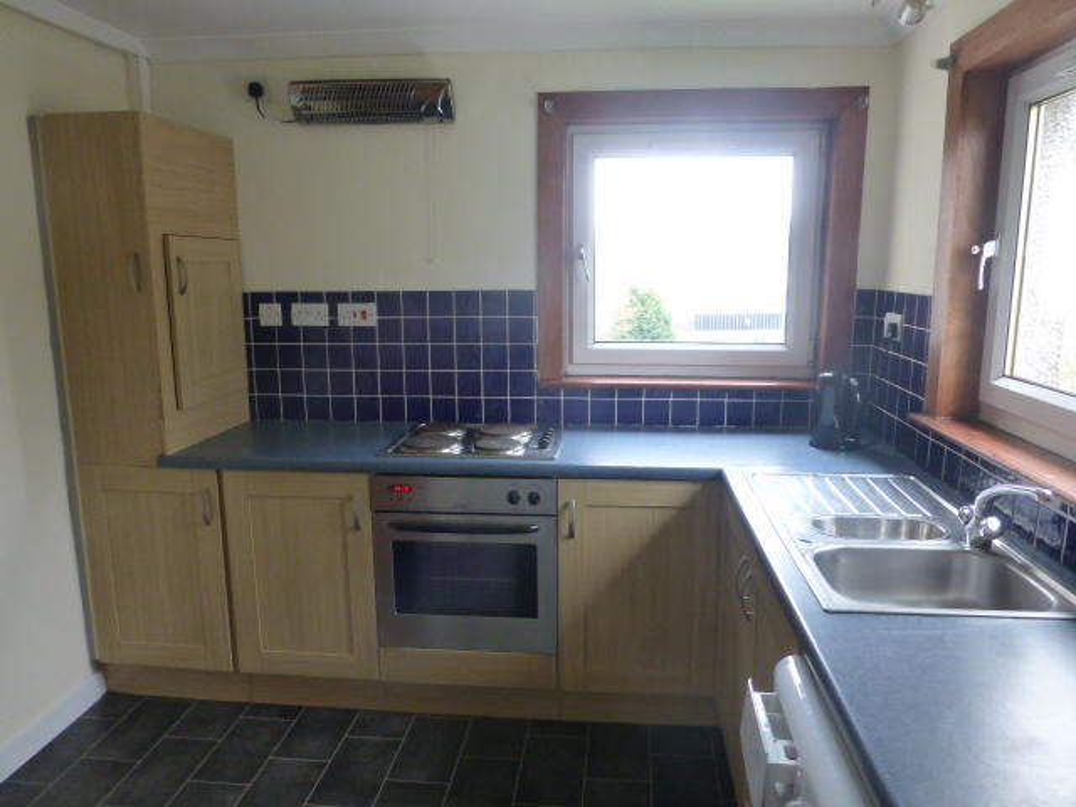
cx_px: 538
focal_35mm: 24
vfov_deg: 56.8
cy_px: 404
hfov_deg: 71.6
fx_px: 746
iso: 400
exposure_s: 1/40
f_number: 3.3
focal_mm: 4.3
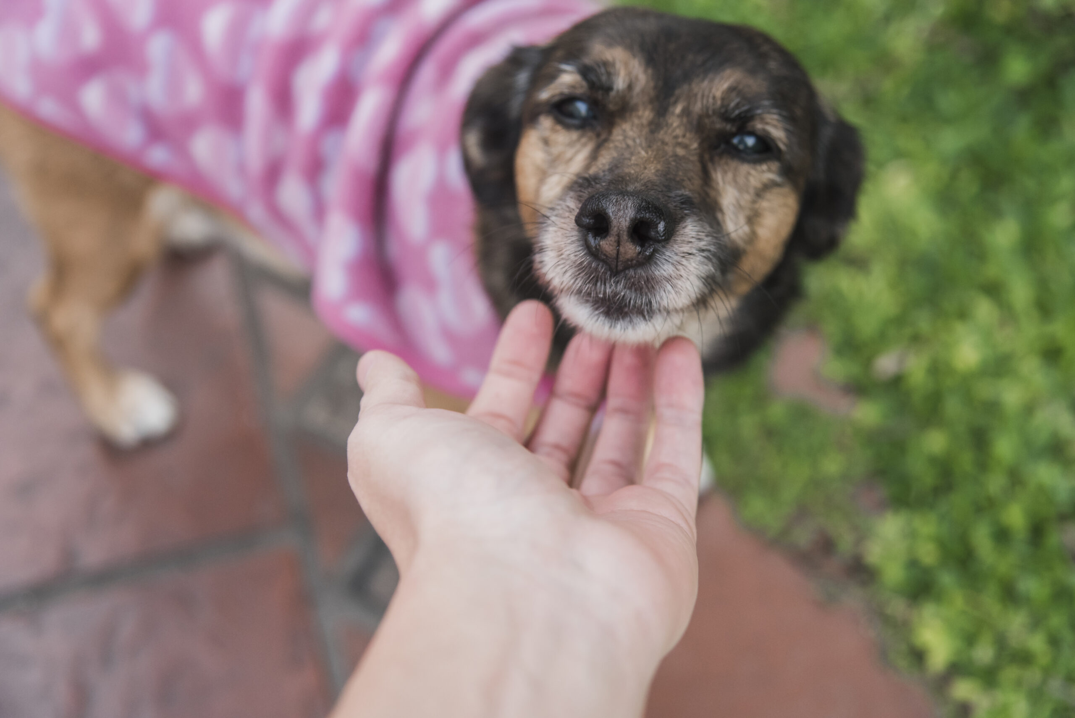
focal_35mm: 50
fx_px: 1494
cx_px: 538
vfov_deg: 27.0
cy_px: 359
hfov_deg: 39.6
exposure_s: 1/1000
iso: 2000
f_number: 4
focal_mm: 50
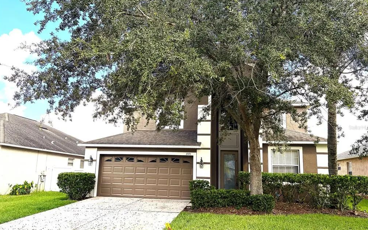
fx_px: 281
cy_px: 127
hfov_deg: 66.5
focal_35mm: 28
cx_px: 184
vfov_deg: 44.5
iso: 64
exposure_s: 1/1175
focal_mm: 5.96
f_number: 1.6
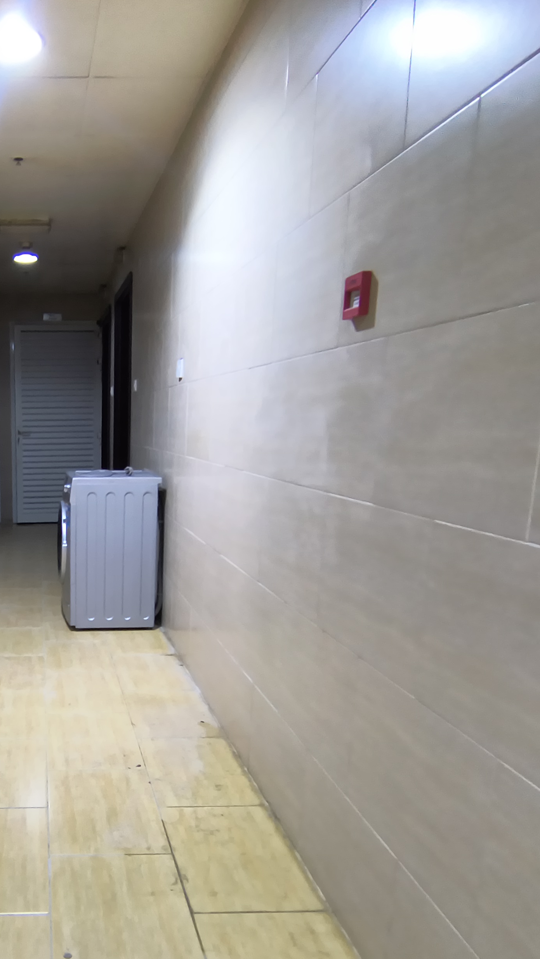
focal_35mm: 22
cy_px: 592
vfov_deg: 79.9
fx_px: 560
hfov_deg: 46.3
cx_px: 51
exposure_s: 1/25
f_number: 2.2
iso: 953
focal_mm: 2.13
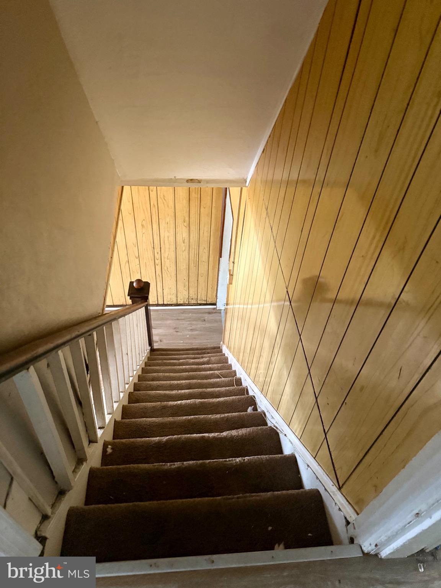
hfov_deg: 56.8
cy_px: 294
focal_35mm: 24
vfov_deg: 71.6
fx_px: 408
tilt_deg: -47.2
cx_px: 220
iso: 1000
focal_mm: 6.76
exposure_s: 1/39
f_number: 1.78
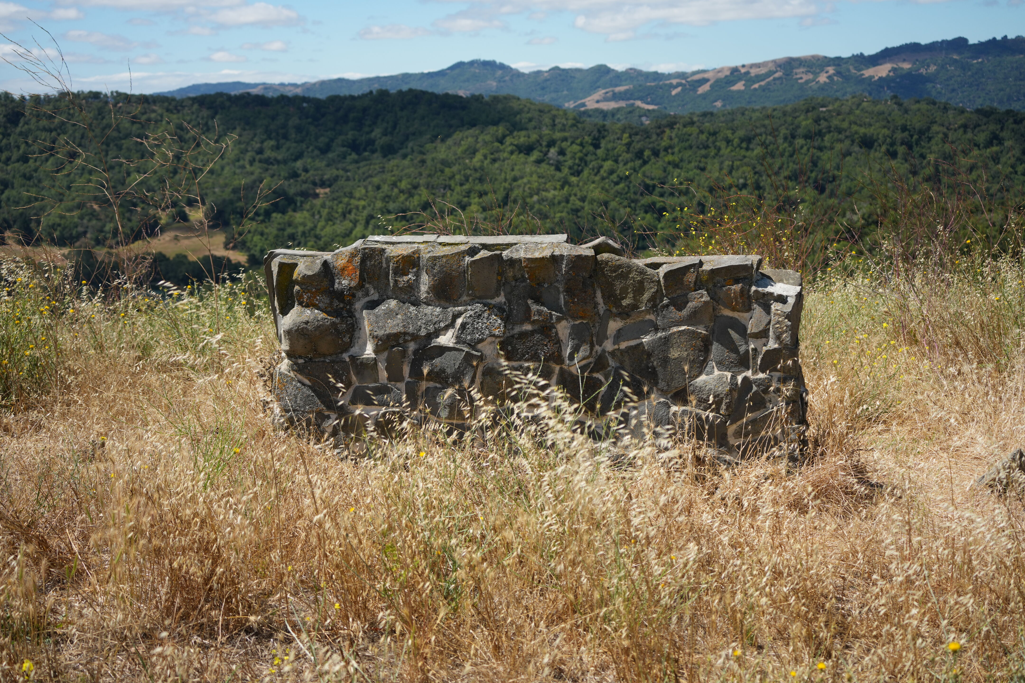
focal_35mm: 50
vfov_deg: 27.0
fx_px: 1423
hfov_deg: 39.6
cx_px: 512
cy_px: 342
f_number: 4.5
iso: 400
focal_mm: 50
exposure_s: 1/2500
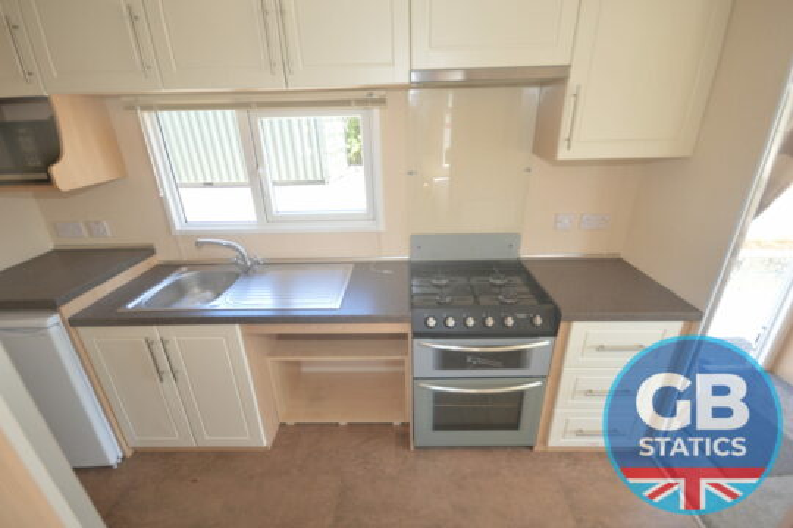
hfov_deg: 100.4
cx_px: 396
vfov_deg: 77.3
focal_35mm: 15
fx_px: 330
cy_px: 264
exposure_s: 1/100
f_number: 5
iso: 400
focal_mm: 10
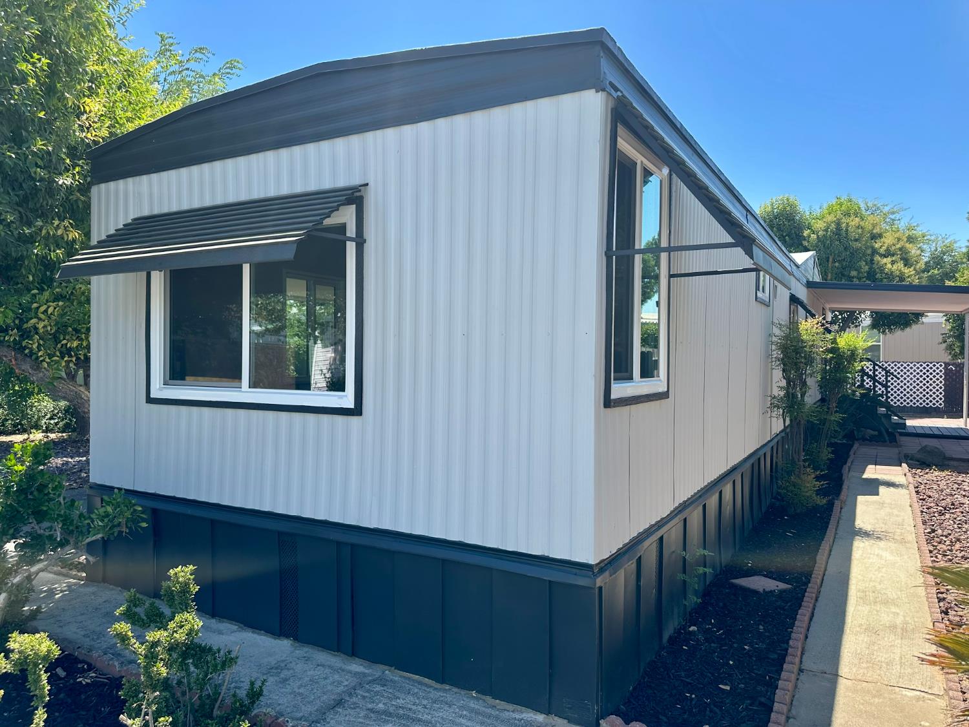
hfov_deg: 71.6
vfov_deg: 56.8
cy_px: 364
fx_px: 672
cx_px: 484
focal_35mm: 24
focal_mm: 6.86
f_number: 1.78
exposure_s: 1/1613
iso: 80
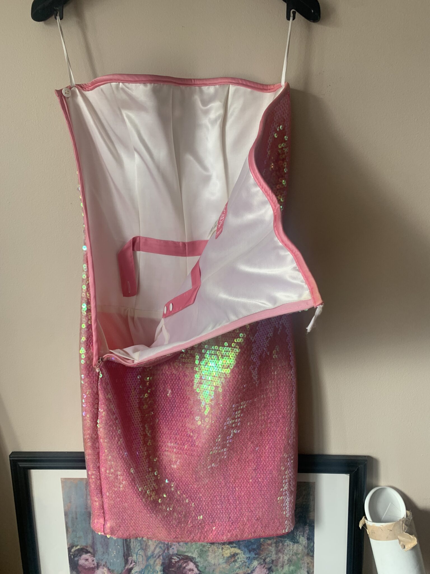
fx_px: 431
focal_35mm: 26
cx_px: 215
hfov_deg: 53.1
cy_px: 287
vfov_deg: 67.3
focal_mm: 4.25
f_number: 1.8
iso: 64
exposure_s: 1/121
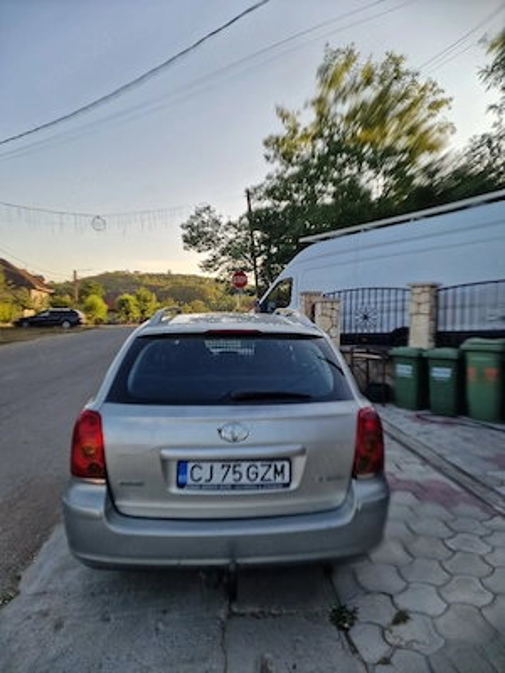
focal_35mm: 23
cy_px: 336
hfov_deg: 58.9
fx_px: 447
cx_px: 252
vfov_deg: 73.9
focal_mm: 6.4
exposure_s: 1/476
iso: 50
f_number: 1.8
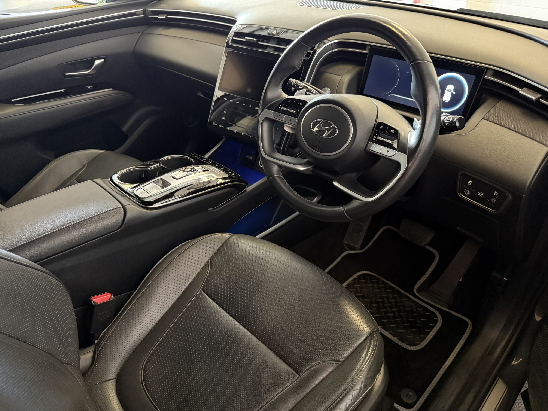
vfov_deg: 56.8
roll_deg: +1.2
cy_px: 206
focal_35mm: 24
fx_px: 380
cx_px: 274
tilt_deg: -34.6
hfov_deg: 71.6
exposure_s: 1/33
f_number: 1.78
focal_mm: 6.76
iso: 1000
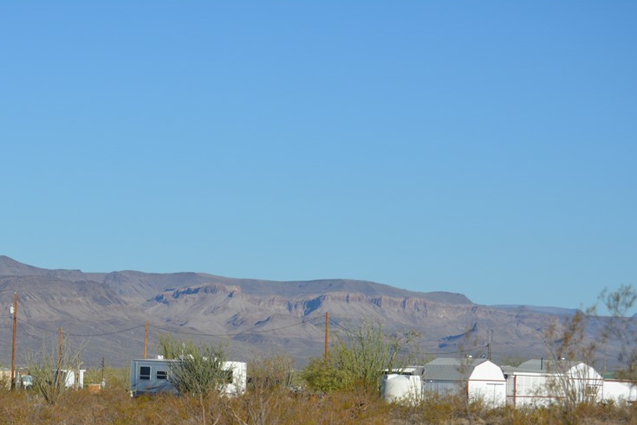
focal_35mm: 122
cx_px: 269
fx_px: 2155
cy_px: 306
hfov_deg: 16.8
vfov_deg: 11.3
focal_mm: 55
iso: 400
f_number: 7.1
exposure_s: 1/1600
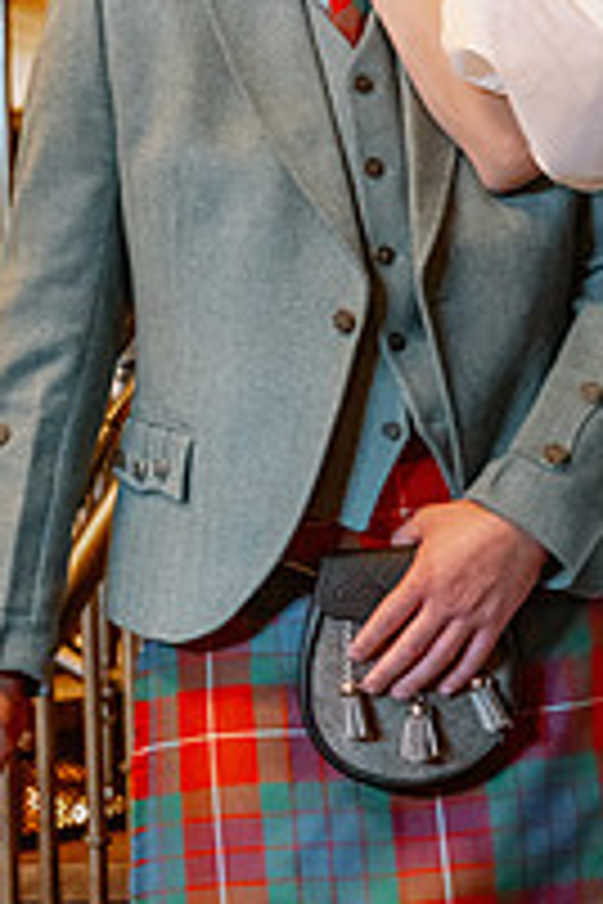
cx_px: 490
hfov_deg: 9.8
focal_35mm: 139
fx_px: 3492
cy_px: 355
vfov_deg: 14.7
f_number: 2.8
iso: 5000
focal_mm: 62
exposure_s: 1/160
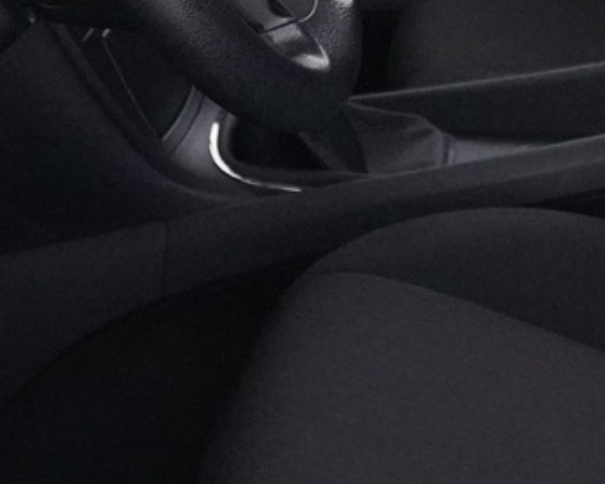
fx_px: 2435
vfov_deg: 11.1
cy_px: -99
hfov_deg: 14.1
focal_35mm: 136
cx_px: 479
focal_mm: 20
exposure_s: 1/80
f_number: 4
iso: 6400
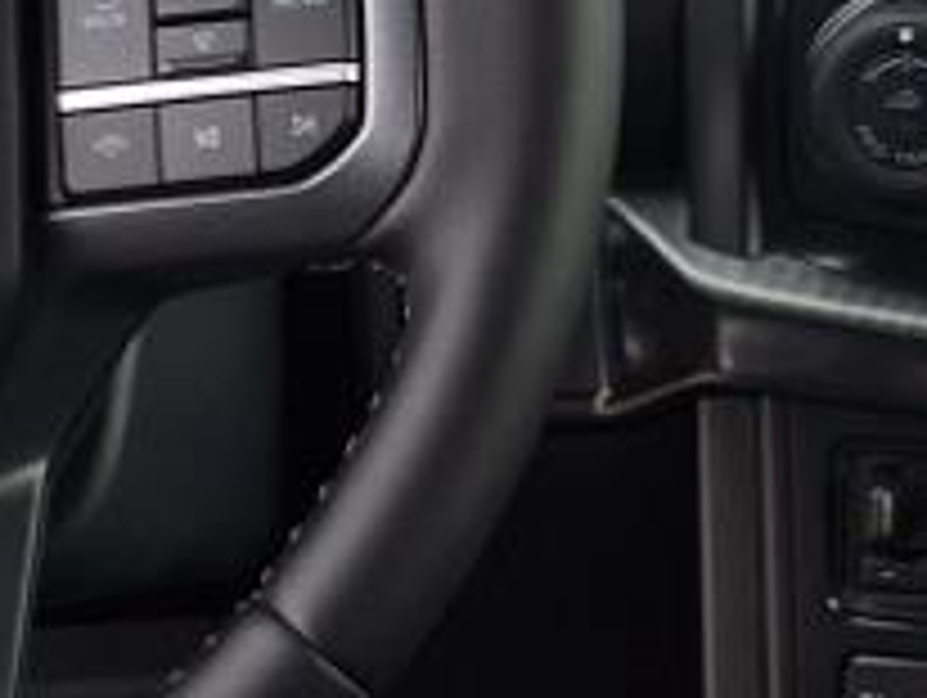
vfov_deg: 11.0
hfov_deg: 14.7
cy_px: 54
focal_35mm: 134
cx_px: 410
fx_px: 3593
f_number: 1.9
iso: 40
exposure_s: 1/233
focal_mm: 3.58
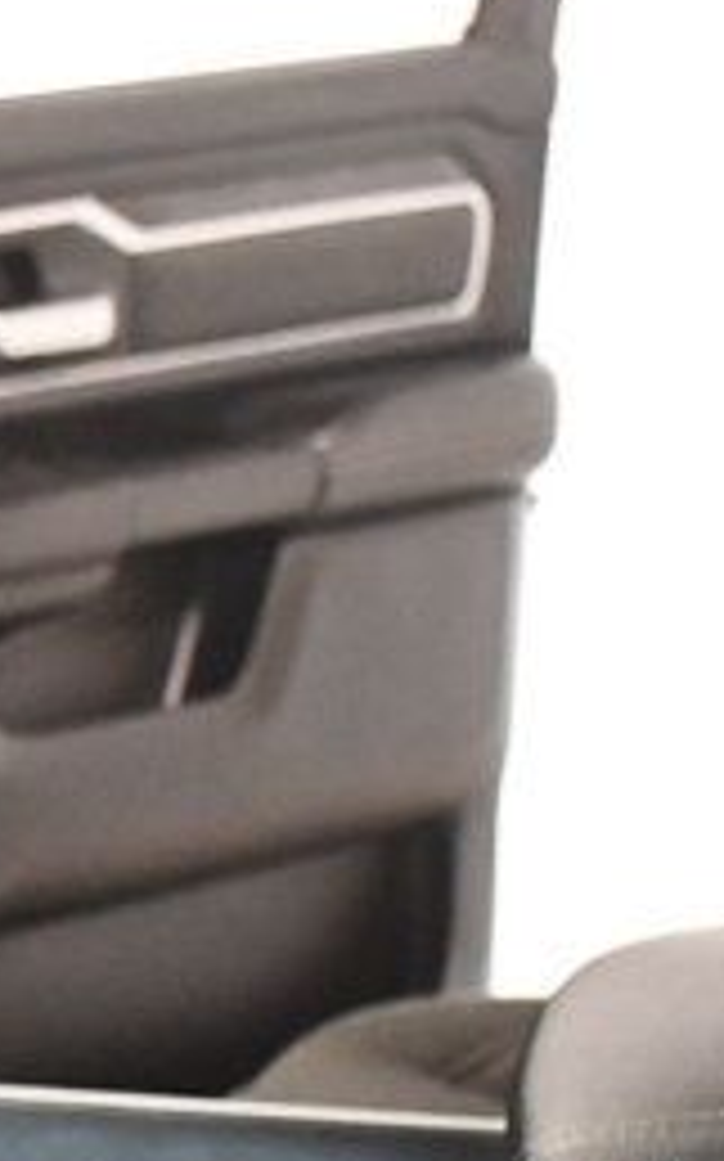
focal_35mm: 158
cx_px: -1043
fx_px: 4994
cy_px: 1035
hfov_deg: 7.7
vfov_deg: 13.1
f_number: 3.8
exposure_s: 1/60
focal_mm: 26
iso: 4500
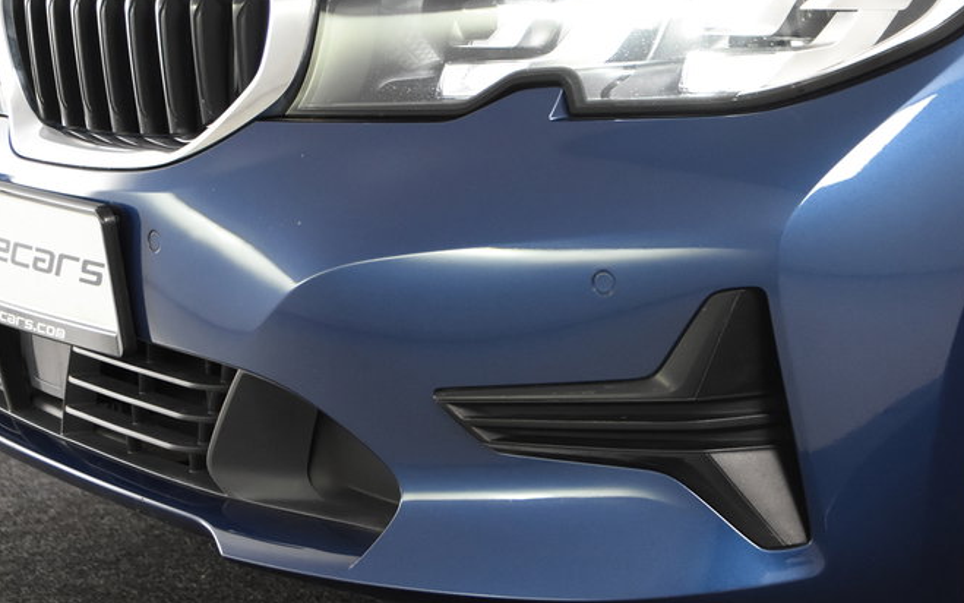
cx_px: 723
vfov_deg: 13.0
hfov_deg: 20.4
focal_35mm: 101
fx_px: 2654
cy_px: 349
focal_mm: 34
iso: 1600
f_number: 4.5
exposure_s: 1/80
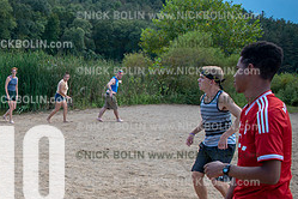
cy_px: 183
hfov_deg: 32.0
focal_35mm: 56
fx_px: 464
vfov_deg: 23.5
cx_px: -20
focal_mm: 24
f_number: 3.2
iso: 160
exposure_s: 1/640
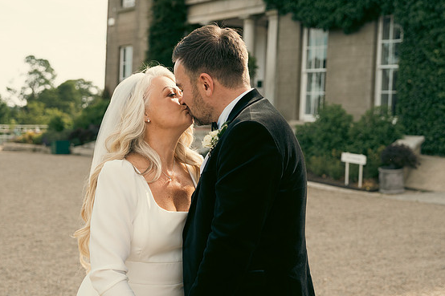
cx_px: 224
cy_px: 143
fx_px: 816
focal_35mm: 66
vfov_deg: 20.6
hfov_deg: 30.5
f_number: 3.2
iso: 160
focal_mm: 42
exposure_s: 1/800
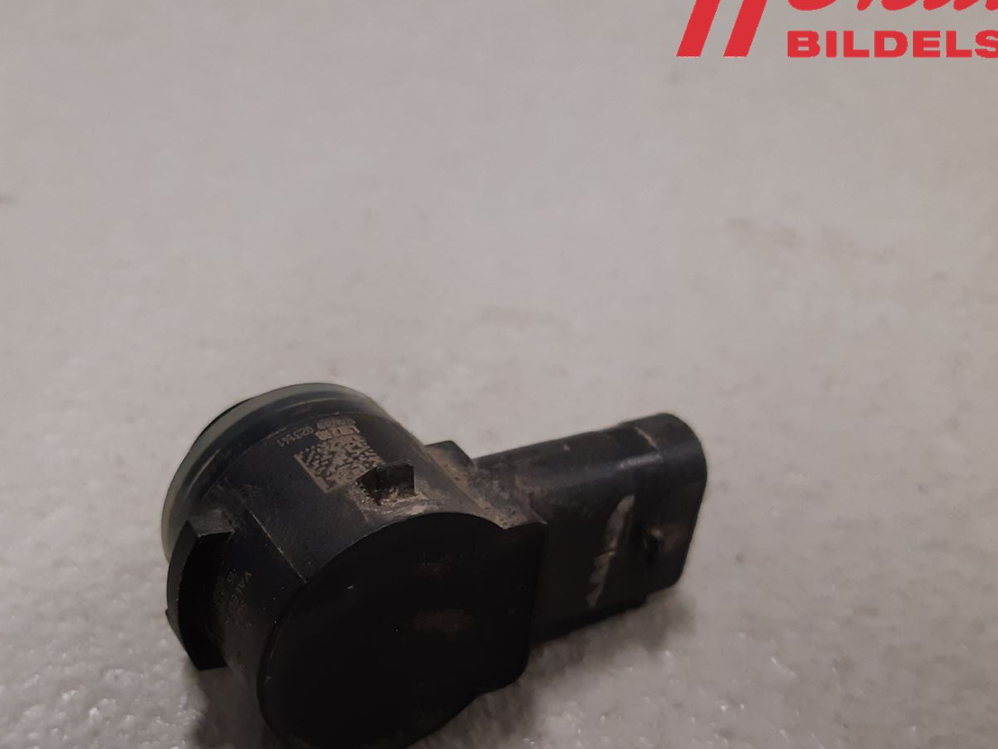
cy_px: 551
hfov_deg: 42.4
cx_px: 338
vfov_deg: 32.3
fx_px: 1269
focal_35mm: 44
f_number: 1.7
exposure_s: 1/50
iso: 125
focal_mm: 3.93
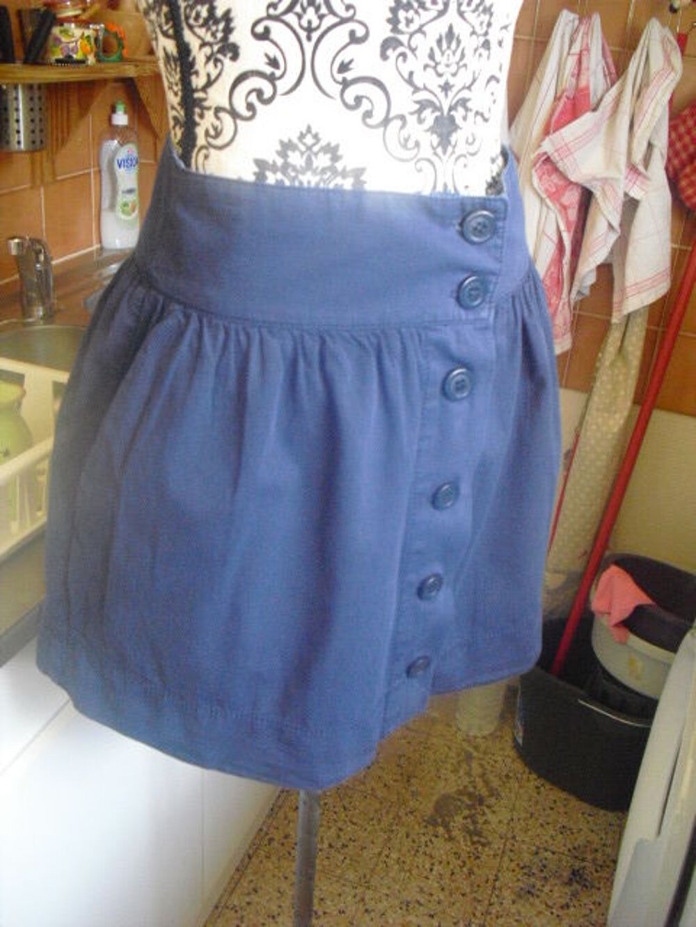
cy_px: 464
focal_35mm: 36
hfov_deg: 39.7
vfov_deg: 51.4
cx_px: 348
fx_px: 965
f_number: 3.1
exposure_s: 1/60
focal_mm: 6.3
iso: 800
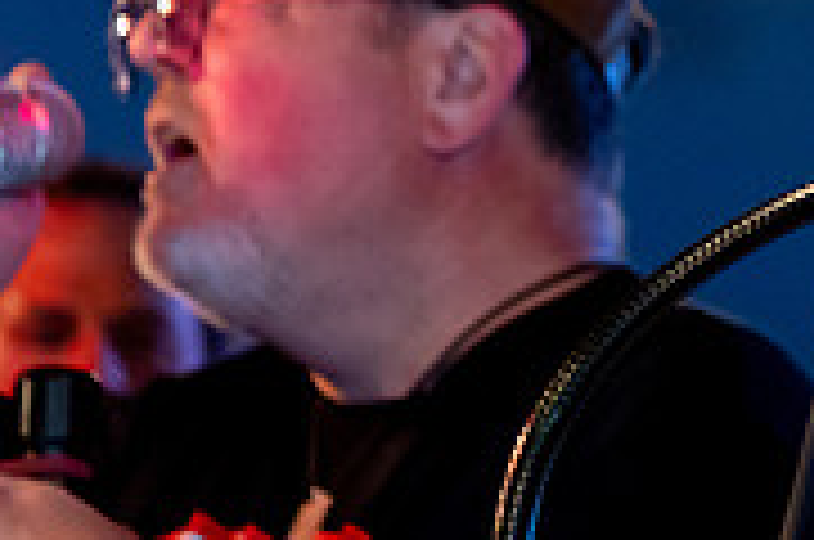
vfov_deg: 4.9
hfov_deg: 7.2
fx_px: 6365
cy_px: 68
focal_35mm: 282
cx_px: 1066
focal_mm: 86
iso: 6400
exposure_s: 1/60
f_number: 4
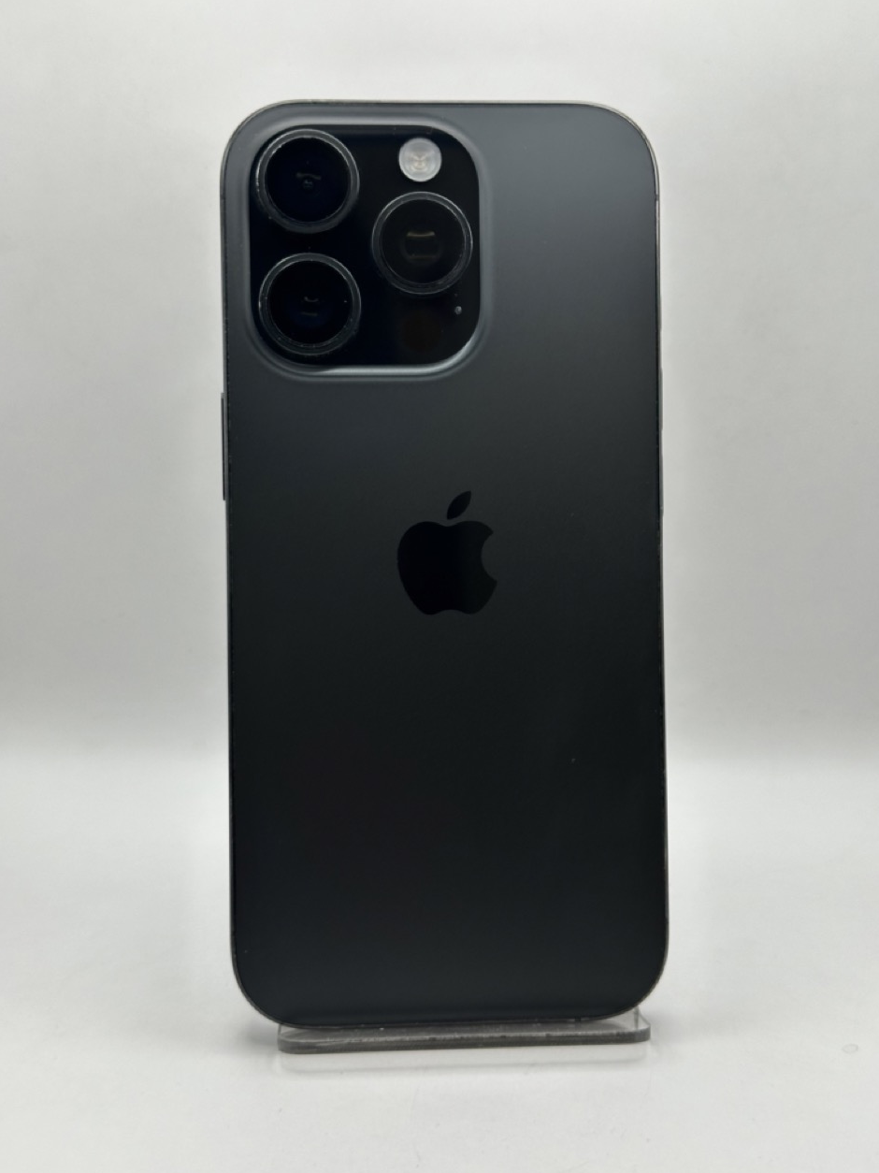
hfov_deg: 29.7
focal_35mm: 49
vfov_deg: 38.9
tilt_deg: -14.6
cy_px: 579
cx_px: 440
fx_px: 1660
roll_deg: -1.4
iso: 64
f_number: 1.78
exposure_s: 1/291
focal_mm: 6.86
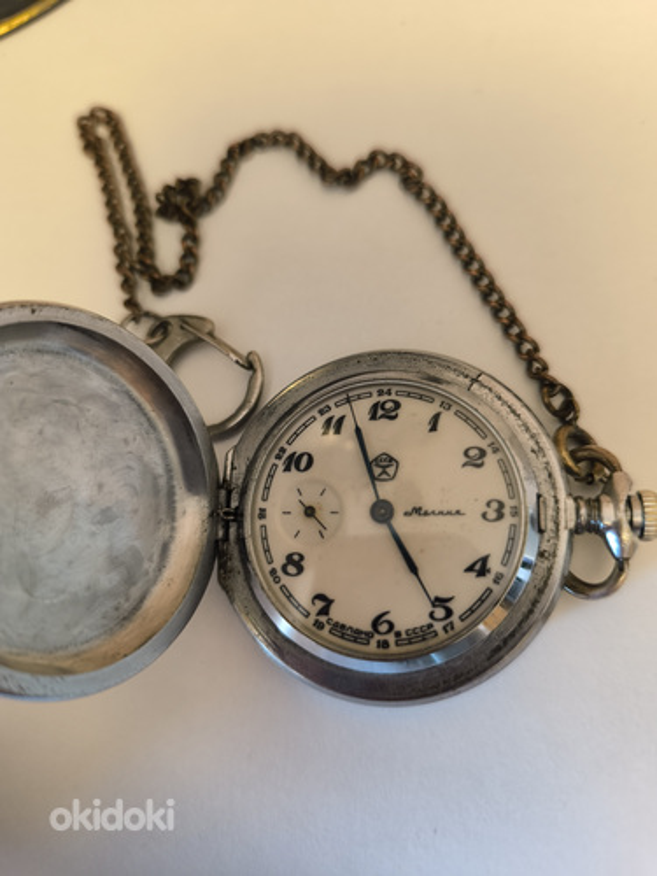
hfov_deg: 58.9
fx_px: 582
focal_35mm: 23
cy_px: 438
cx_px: 328
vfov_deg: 73.9
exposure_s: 1/25
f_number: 1.65
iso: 1600
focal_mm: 6.14
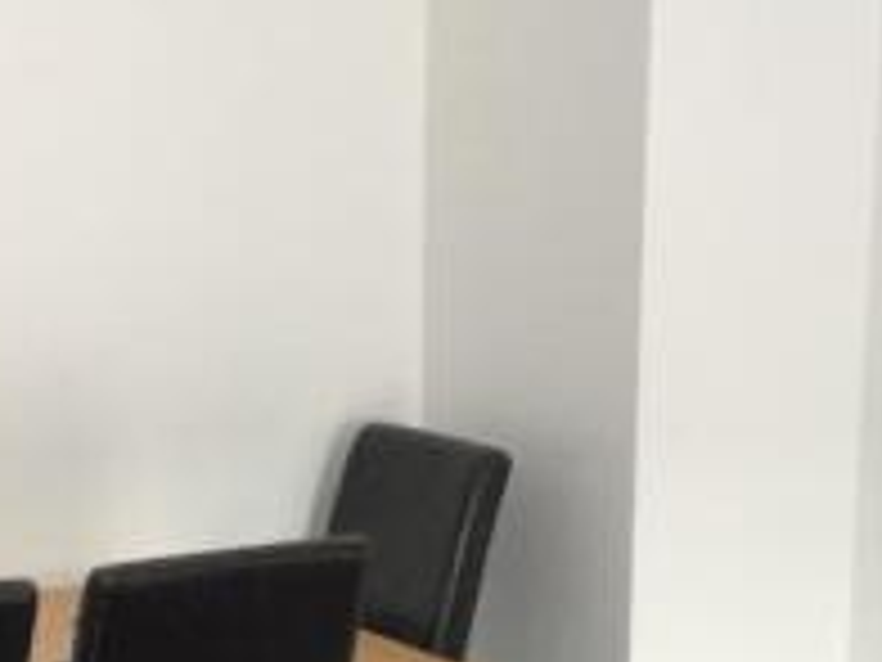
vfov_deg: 15.9
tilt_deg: -10.7
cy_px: 579
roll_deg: -1.2
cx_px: 254
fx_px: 2344
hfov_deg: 21.2
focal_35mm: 92
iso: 100
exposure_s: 1/33
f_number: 2.4
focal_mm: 3.3
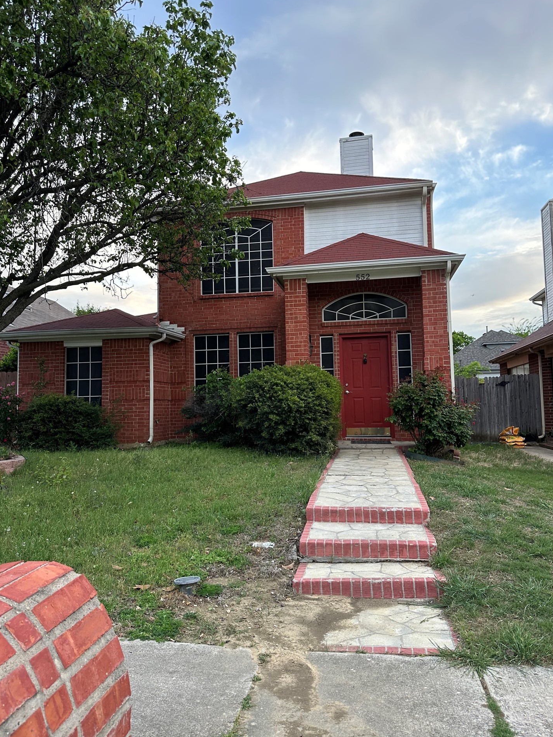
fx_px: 554
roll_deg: +2.7
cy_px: 369
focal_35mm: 26
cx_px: 273
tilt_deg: +5.5
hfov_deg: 53.1
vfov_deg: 67.3
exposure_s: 1/163
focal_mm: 6.86
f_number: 1.78
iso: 80
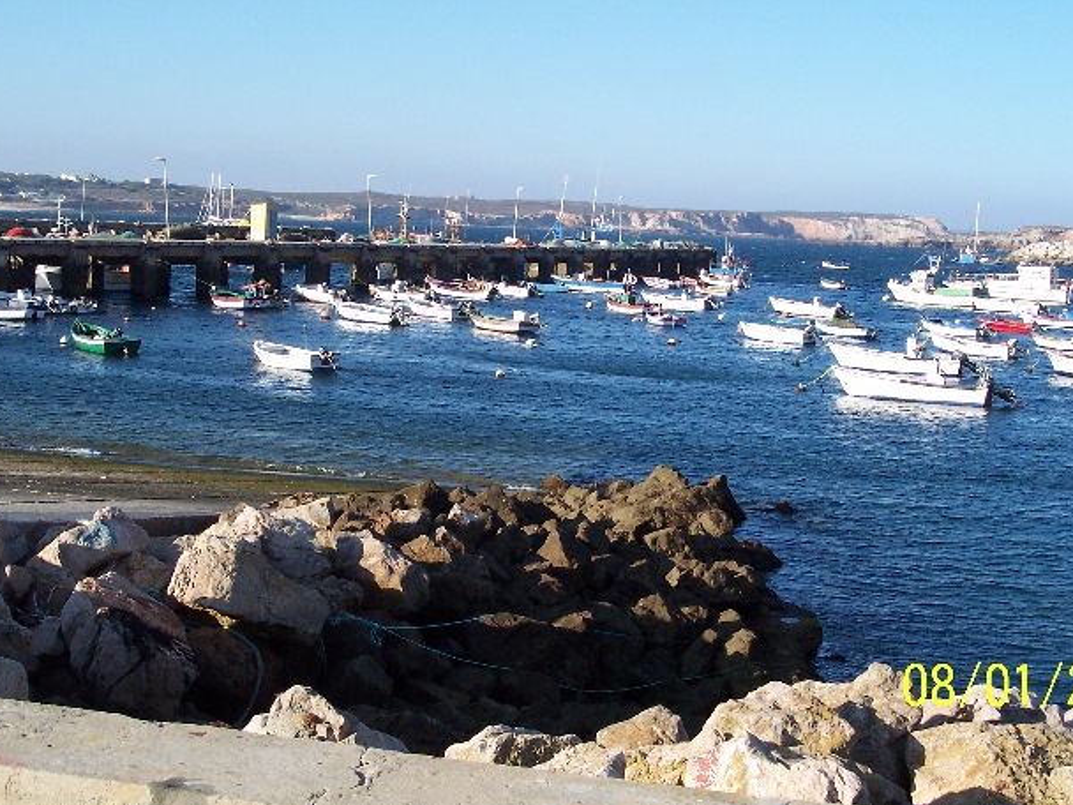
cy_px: 288
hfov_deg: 38.2
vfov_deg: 29.0
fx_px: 1550
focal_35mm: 50
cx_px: 540
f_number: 4.8
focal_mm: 8
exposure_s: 1/500
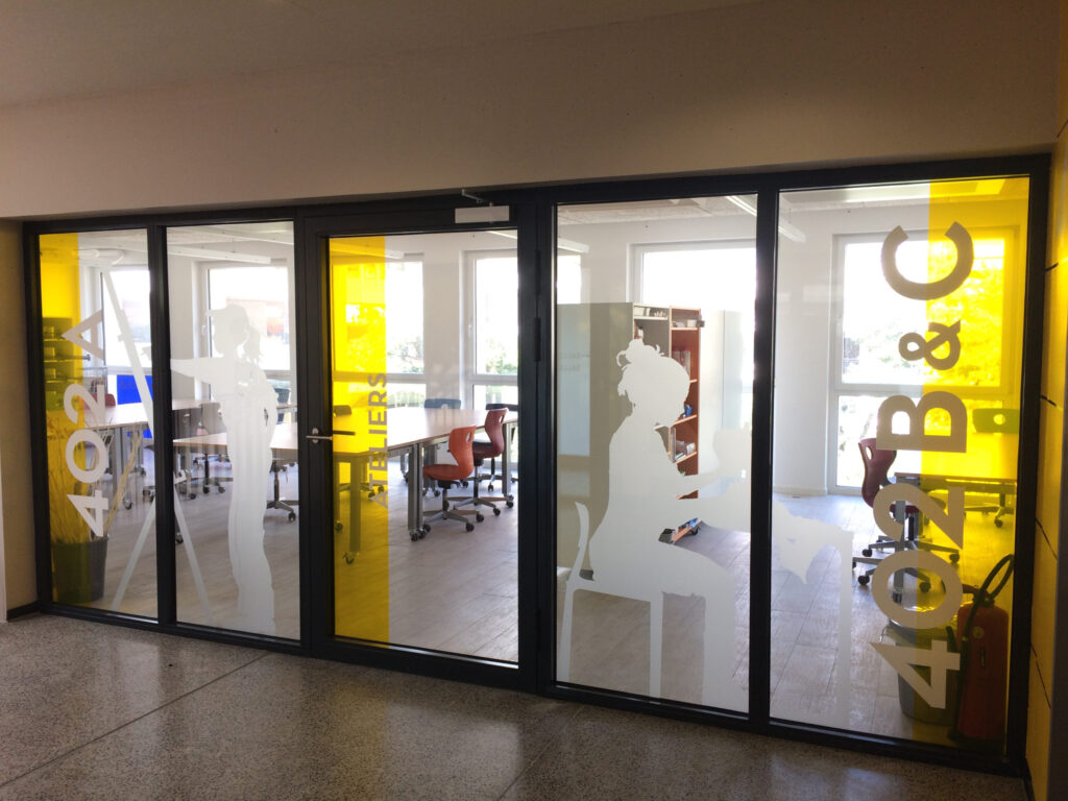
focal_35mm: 29
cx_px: 534
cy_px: 400
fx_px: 895
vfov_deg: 48.2
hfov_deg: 61.7
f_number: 2.2
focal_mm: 4.15
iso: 32
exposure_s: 1/50
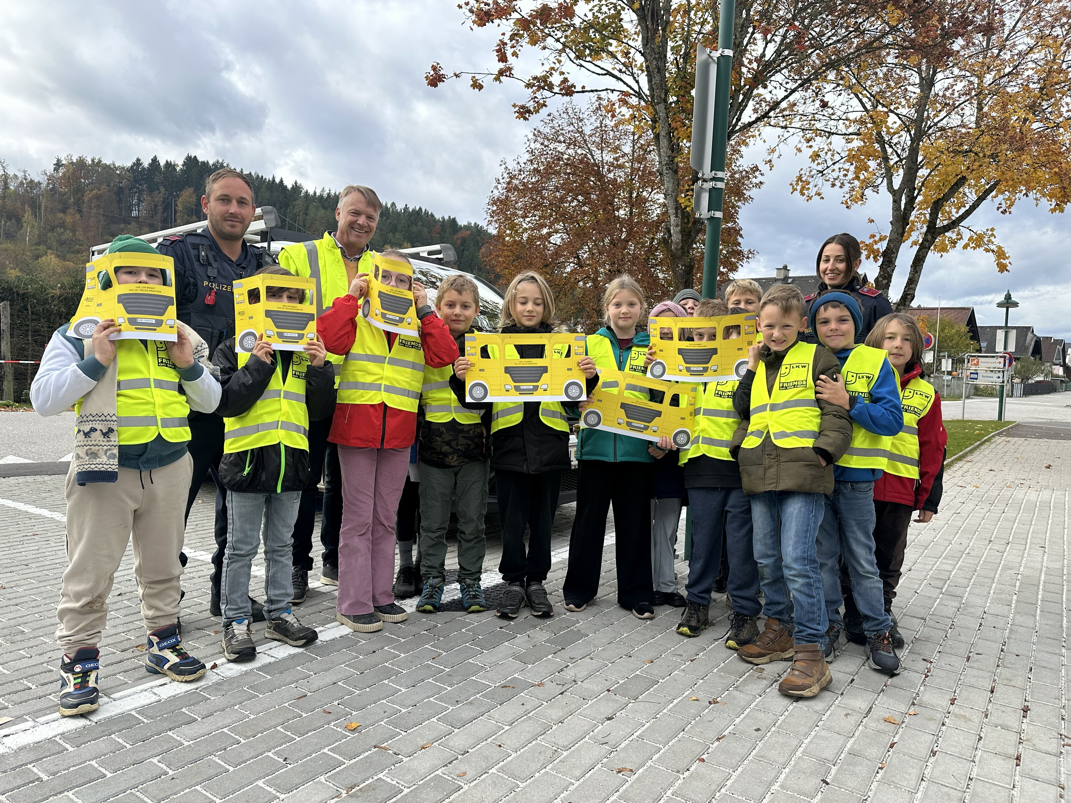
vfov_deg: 56.8
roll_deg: -3.1
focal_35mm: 24
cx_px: 536
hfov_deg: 71.6
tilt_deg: -3.7
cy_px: 402
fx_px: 743
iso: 80
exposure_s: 1/980
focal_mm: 6.86
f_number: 1.78
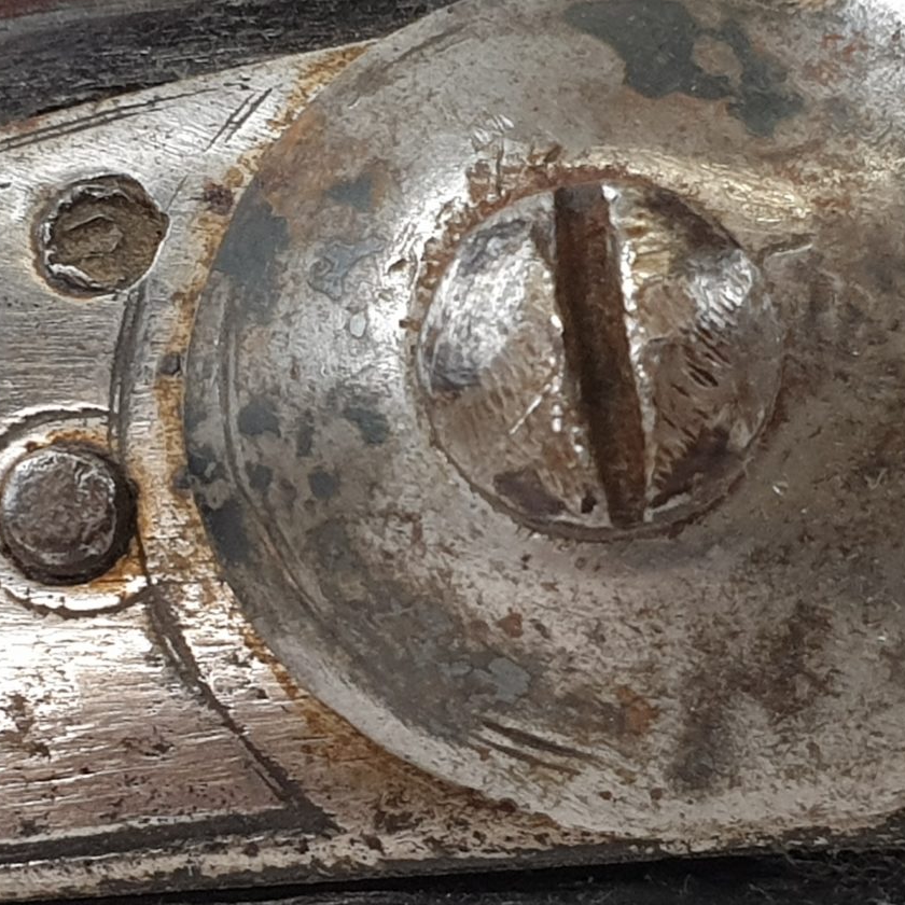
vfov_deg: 24.7
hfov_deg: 24.5
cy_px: 483
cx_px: 298
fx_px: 2070
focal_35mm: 70
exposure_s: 1/100
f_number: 2.4
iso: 160
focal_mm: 4.3
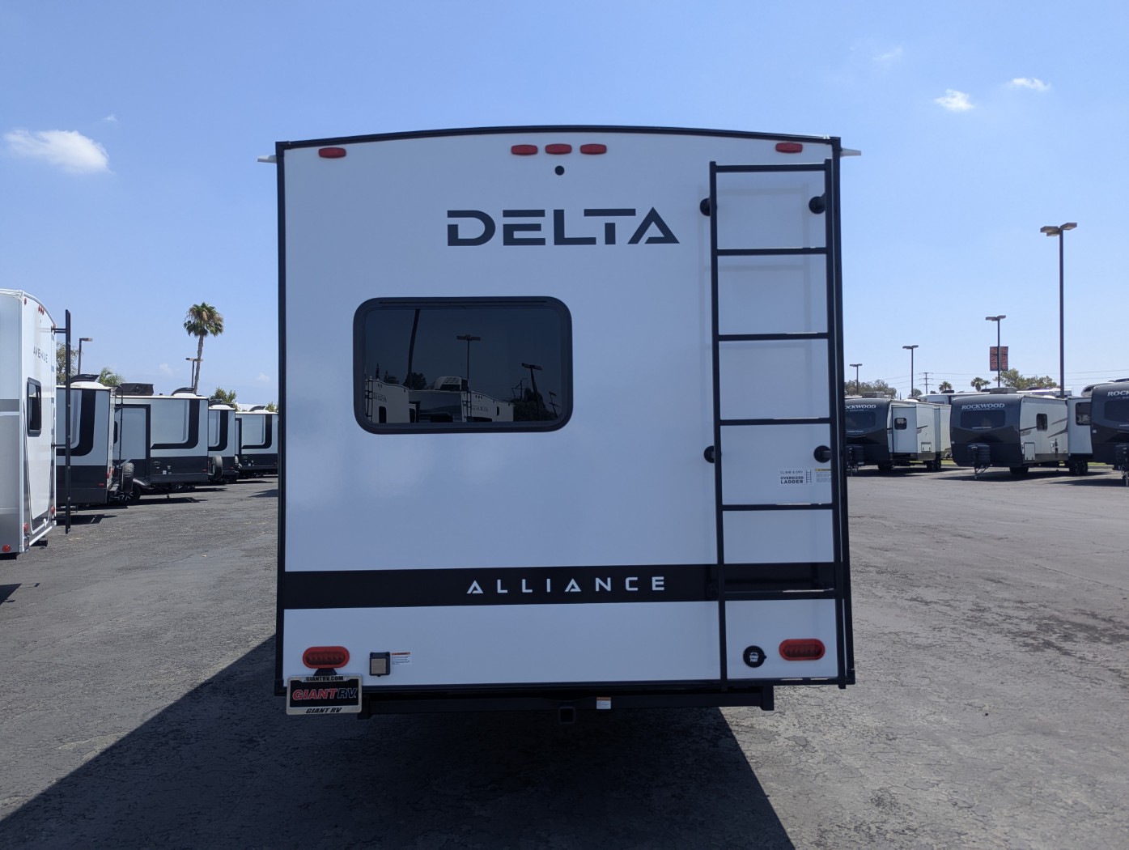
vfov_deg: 56.9
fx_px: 784
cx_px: 564
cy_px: 425
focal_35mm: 24
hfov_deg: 71.5
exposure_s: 1/1855
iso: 48
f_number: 1.85
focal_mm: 6.81
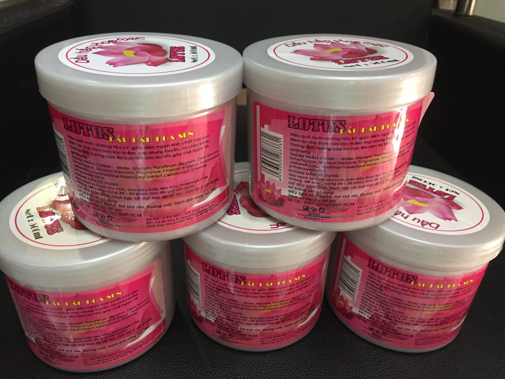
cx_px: 252
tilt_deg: -27.8
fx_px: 423
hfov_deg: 61.7
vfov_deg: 48.2
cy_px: 190
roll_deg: -3.6
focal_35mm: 29
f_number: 2.2
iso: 200
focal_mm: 4.15
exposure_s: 1/33
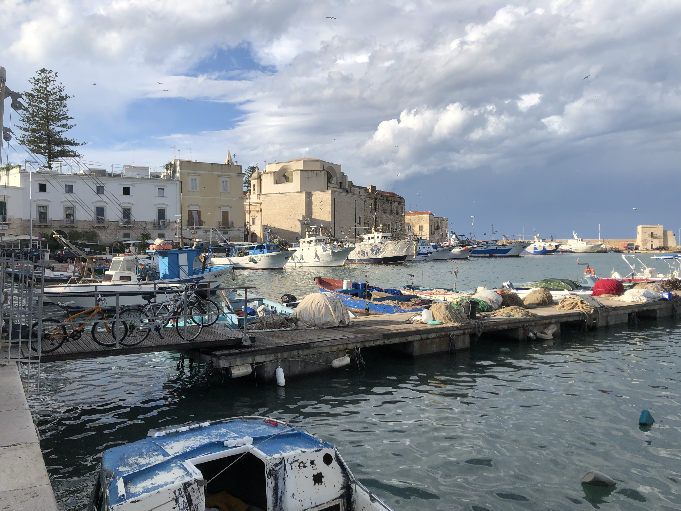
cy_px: 256
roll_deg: +1.0
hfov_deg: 63.4
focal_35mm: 28
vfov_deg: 49.7
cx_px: 340
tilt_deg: -1.1
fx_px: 551
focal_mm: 4
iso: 20
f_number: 1.8
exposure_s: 1/2315
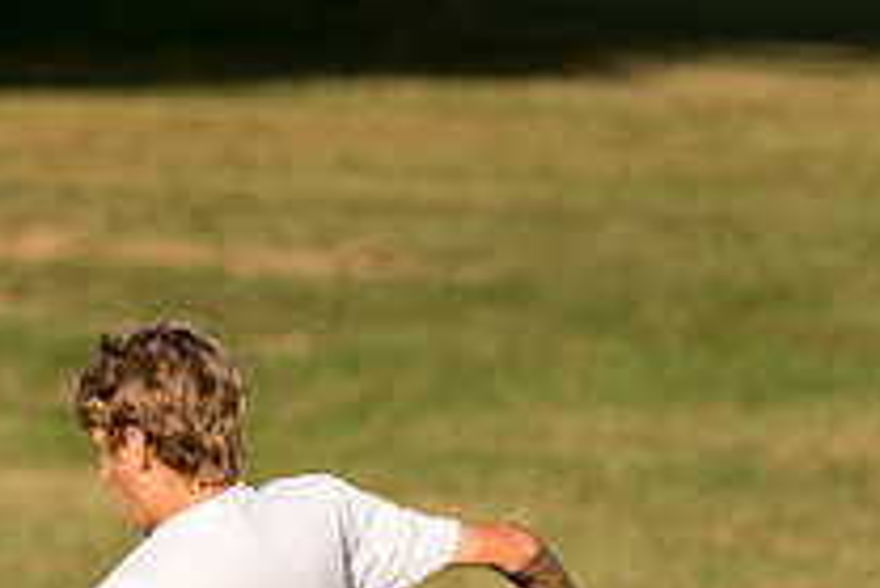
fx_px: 21843
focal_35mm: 893
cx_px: -641
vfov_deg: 1.5
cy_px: 306
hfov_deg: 2.3
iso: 100
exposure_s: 1/1250
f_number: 3.2
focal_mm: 185
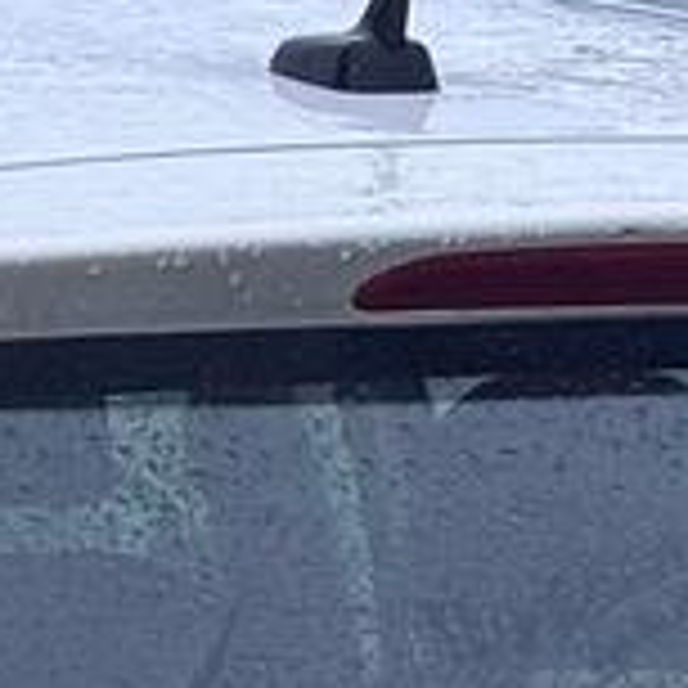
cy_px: 1425
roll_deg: -0.1
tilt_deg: -8.8
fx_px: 8005
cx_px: -238
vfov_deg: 4.8
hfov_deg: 4.9
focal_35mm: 356
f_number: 1.78
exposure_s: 1/77
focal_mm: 6.76
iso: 100
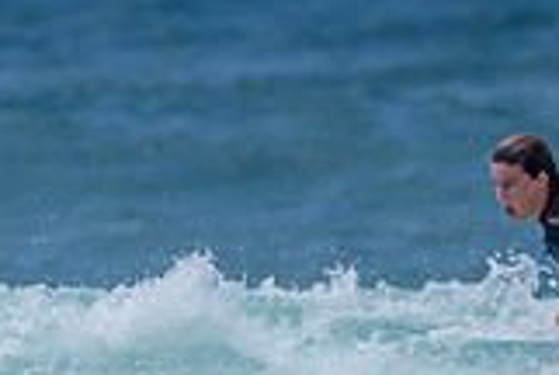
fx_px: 34348
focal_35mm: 2208
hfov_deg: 0.9
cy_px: 432
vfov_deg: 0.6
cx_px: 484
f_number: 5.6
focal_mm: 500
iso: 110
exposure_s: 1/2000
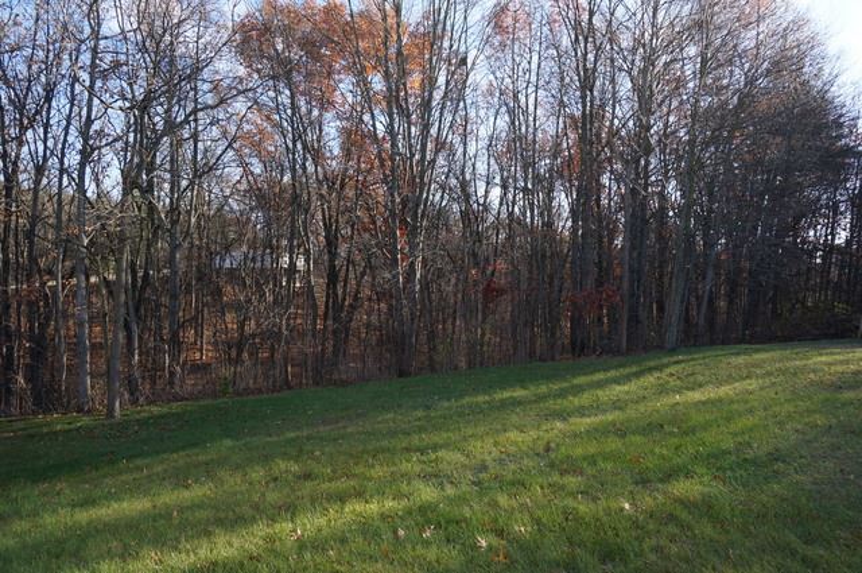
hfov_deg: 73.8
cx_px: 431
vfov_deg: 53.0
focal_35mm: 24
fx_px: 574
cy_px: 286
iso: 100
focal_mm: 16
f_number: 4.5
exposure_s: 1/160
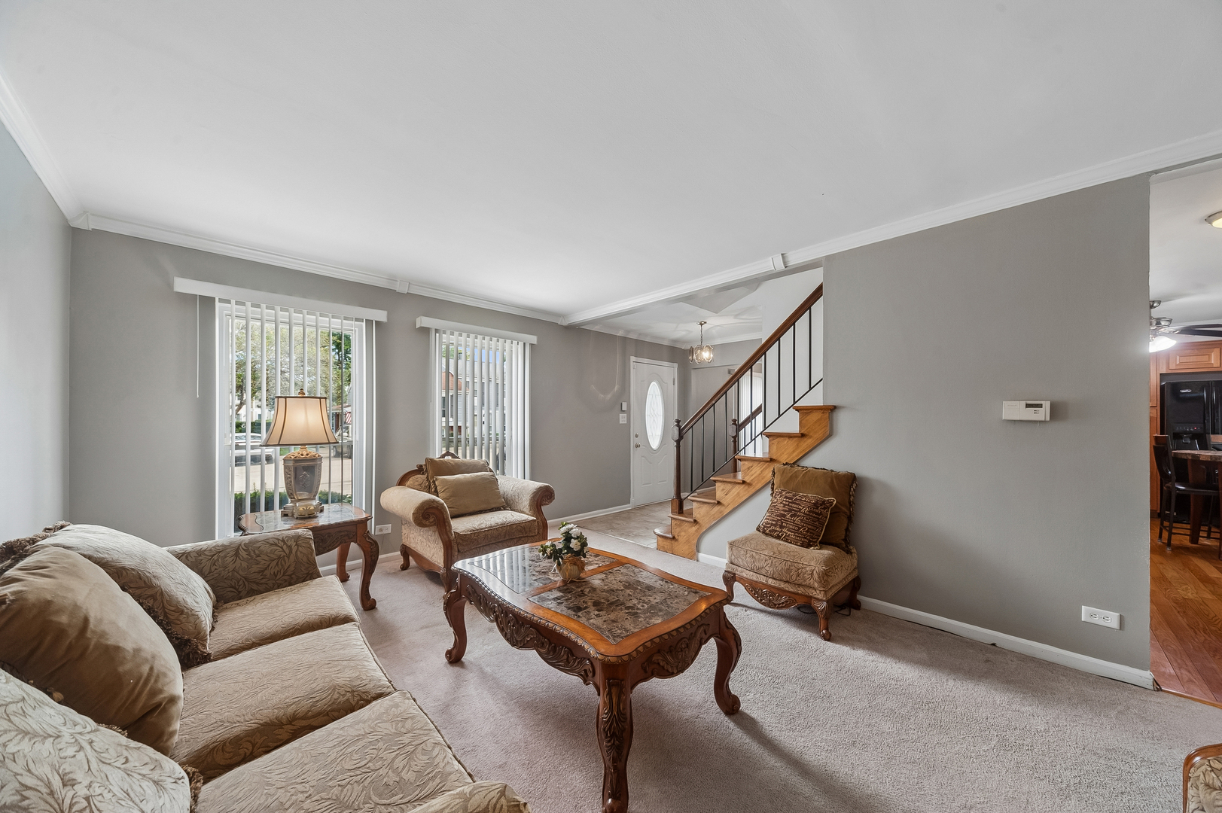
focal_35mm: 12
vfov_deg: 89.9
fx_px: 407
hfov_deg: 112.7
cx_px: 611
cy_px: 406
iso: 400
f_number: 8
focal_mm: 12
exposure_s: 1/50
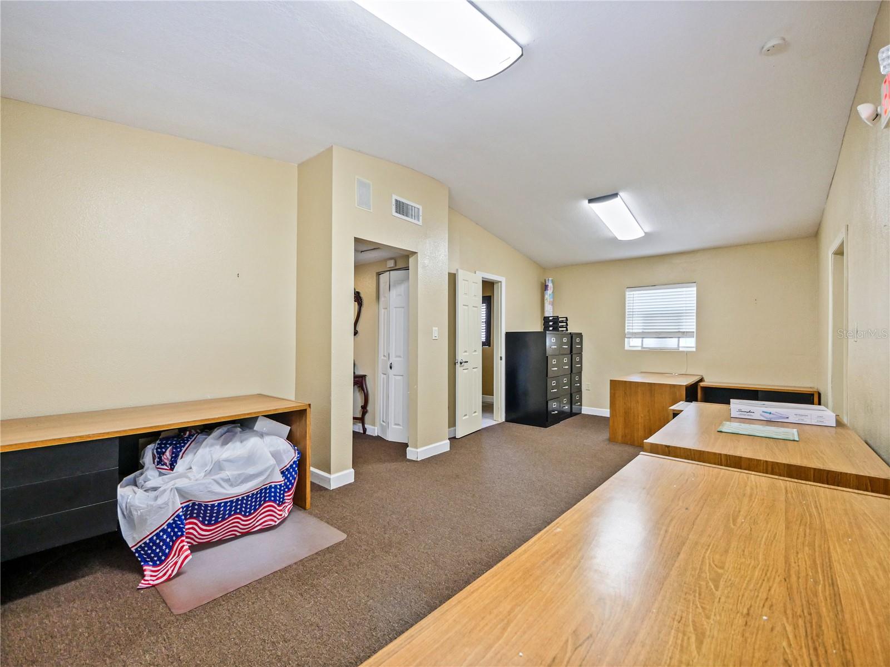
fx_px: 360
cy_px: 334
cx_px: 445
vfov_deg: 85.6
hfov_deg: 102.1
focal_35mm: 14
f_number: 4
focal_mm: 7
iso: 1000
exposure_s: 1/60
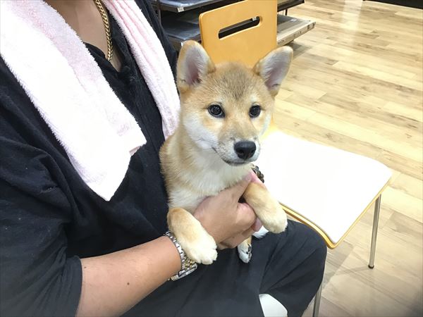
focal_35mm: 31
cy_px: 158
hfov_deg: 58.4
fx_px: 379
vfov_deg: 45.4
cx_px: 212
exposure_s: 1/30
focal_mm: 3.3
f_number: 2.4
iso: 80
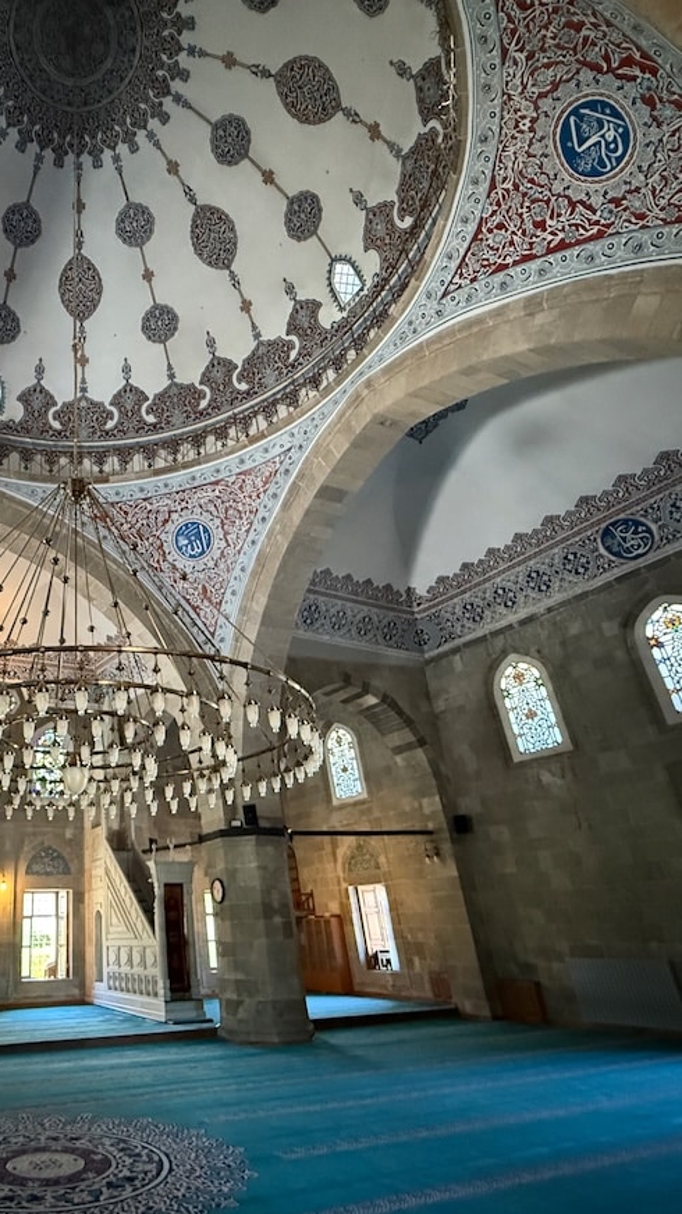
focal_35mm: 21
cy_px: 592
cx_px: 114
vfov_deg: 83.8
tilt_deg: +27.6
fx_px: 676
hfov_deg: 49.6
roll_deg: +1.2
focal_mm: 2.22
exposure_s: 1/51
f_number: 2.2
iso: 1600
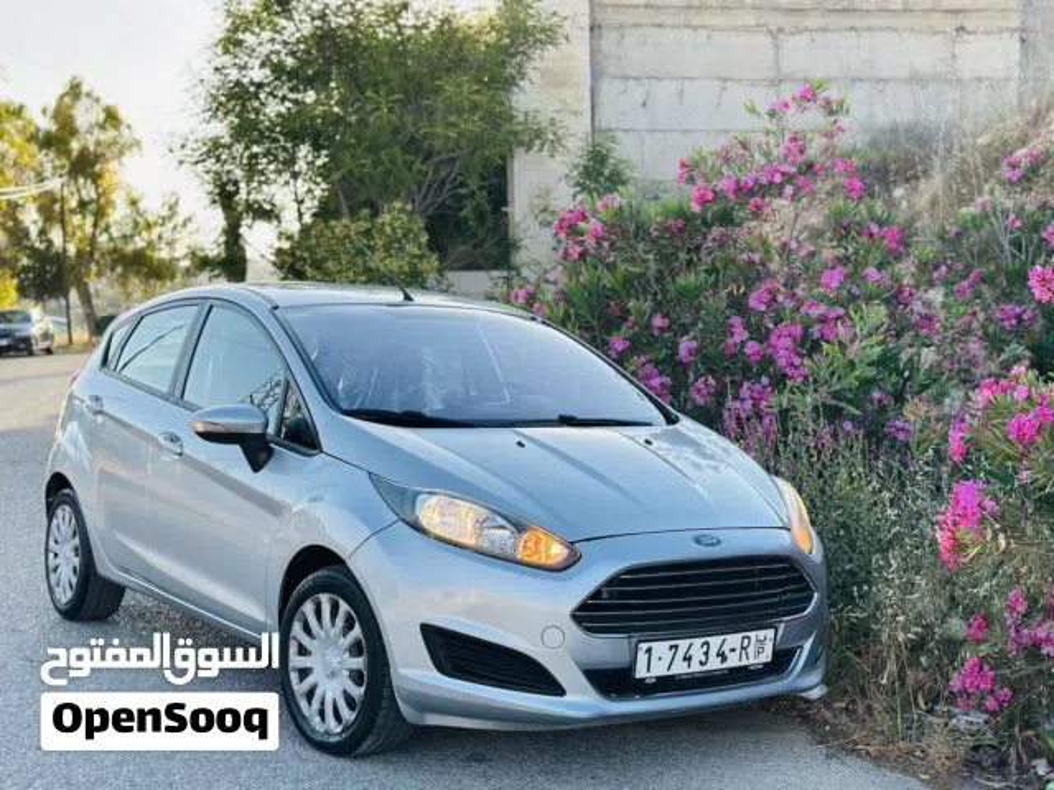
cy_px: 395
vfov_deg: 30.3
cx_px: 527
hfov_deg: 39.7
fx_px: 1462
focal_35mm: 48
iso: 80
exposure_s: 1/1095
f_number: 1.78
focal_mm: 6.86
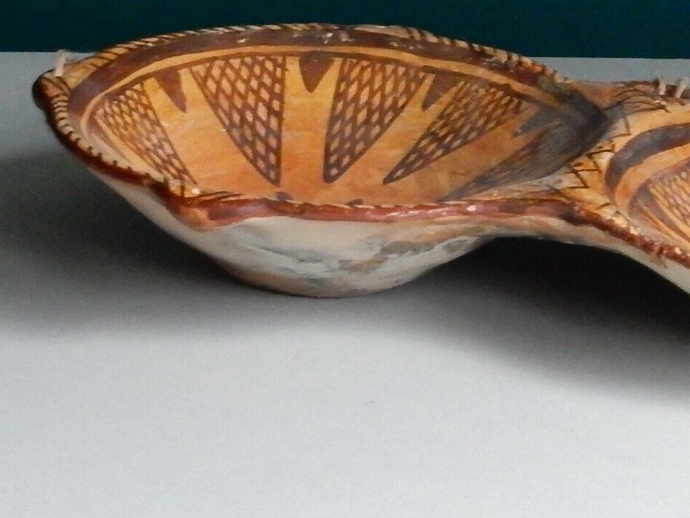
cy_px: 48
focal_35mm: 126
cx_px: 651
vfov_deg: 11.7
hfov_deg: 15.4
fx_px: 2512
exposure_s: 1/5
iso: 800
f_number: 4.5
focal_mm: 10.7
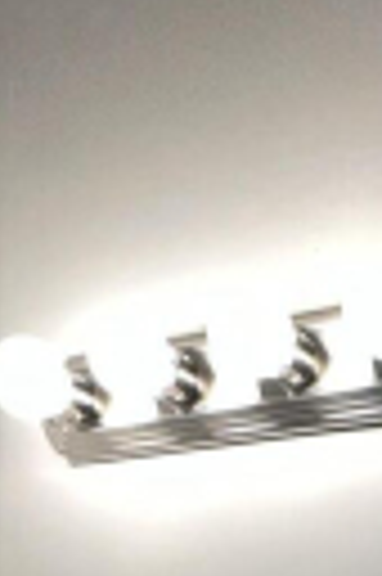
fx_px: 1213
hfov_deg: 17.0
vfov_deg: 20.9
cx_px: 467
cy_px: 952
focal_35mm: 76
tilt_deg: -6.8
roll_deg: -1.9
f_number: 2.2
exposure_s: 1/60
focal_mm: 2.22
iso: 200
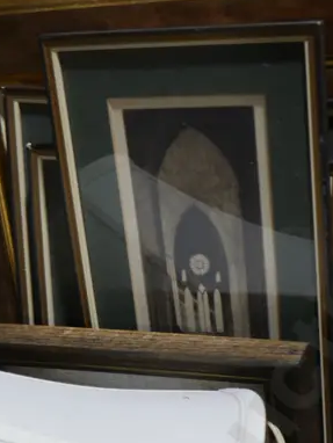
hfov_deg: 19.5
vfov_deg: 25.0
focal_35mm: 75
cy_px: 420
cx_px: 268
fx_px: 961
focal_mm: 14
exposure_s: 1/100
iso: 200
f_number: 3.5
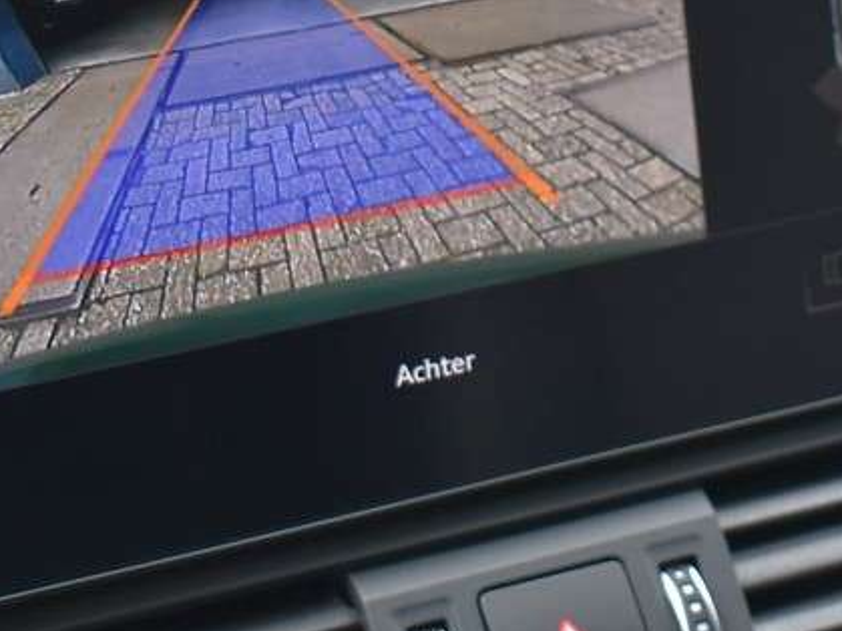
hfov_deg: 14.0
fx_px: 3429
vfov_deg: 10.5
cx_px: 527
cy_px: 203
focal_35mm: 141
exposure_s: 1/60
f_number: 4.8
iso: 720
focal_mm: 40
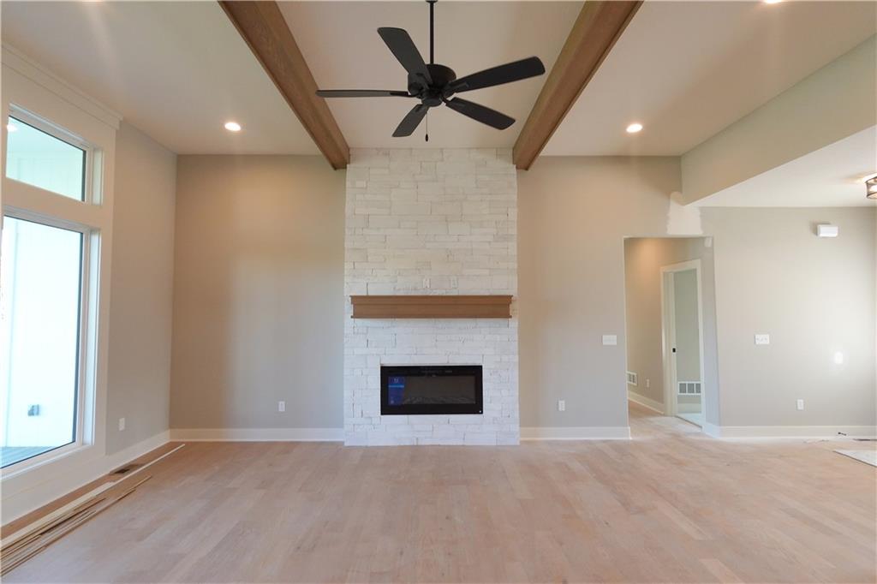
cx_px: 438
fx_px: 438
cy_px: 292
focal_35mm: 18
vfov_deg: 67.3
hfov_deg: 90.0
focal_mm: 6.9
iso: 800
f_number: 5
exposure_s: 1/80
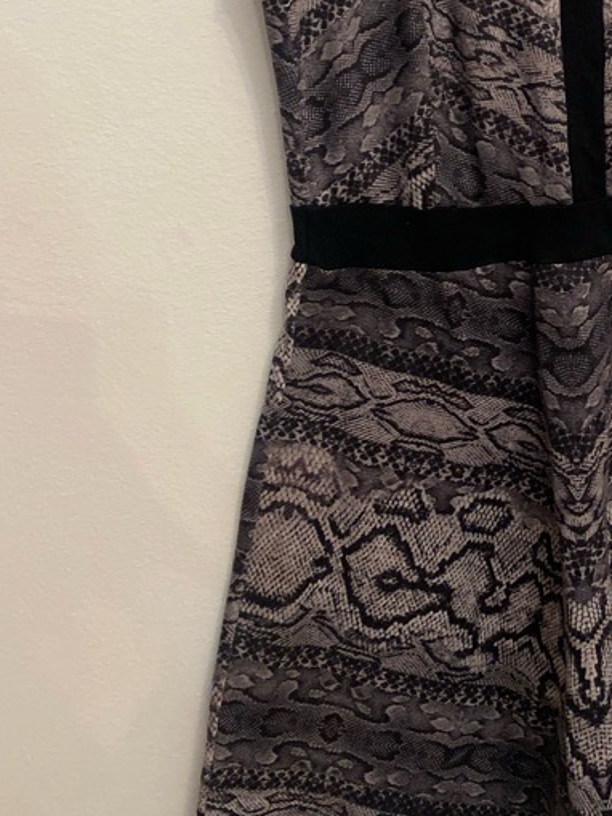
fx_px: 1203
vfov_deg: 36.7
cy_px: 216
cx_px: 598
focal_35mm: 51
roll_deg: -0.8
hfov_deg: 27.1
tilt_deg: -12.2
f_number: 1.8
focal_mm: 4.25
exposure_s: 1/33
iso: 500
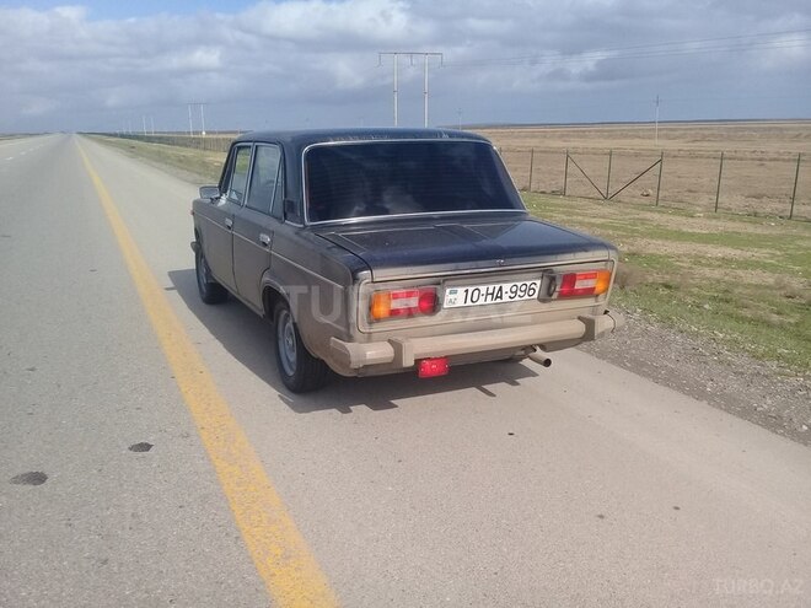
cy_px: 304
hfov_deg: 58.4
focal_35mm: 31
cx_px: 406
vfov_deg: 45.4
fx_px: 726
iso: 50
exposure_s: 1/1715
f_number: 2.2
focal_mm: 3.3
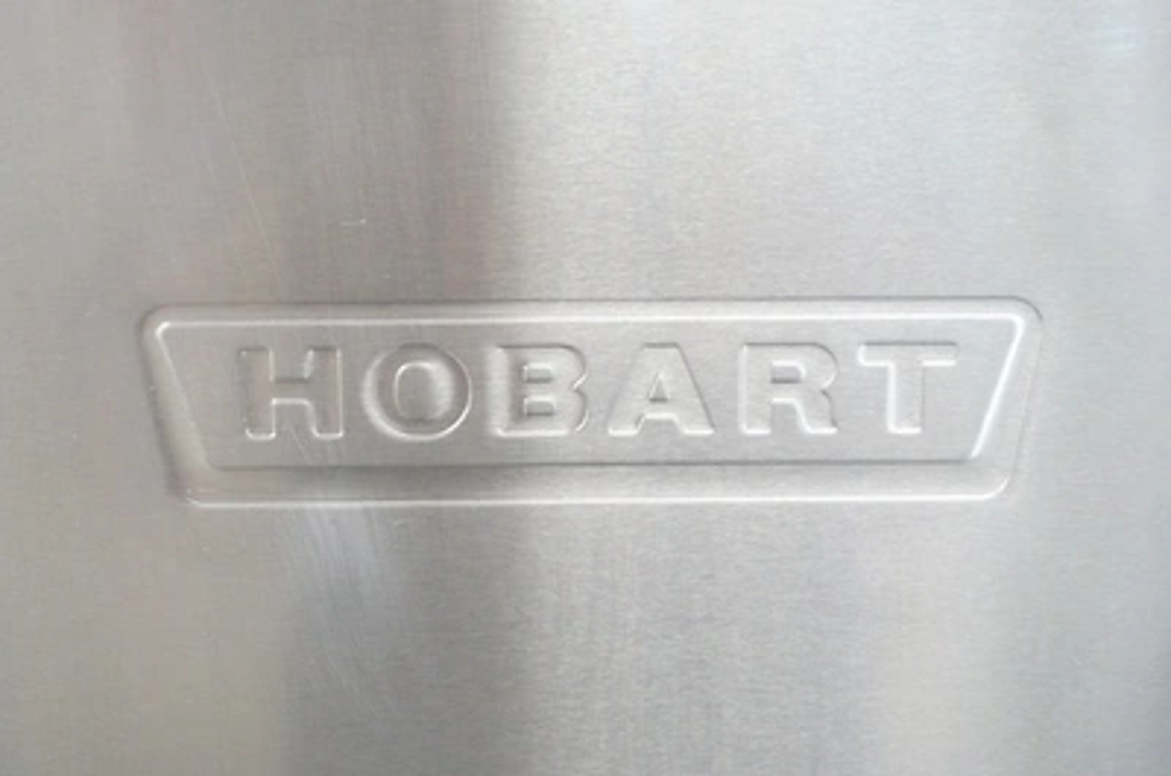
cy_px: 388
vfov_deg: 25.6
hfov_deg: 37.9
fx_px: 1704
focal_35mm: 52
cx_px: 586
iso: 3200
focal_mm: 35
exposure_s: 1/20
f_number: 5.6
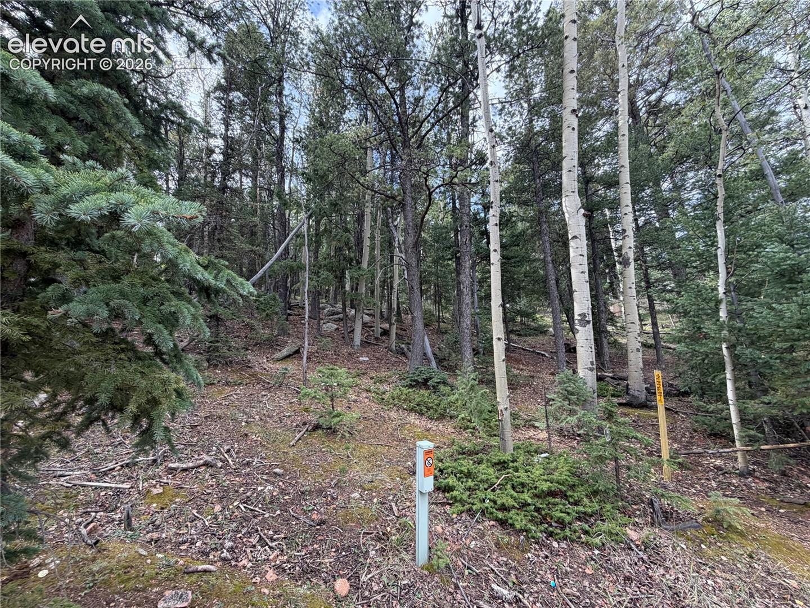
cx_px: 405
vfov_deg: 85.7
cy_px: 304
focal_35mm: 14
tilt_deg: +12.3
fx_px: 328
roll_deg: +2.1
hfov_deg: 102.1
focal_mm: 2.22
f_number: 2.2
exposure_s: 1/239
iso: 64
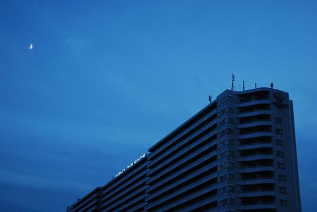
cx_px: 158
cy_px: 106
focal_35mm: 57
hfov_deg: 35.0
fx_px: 502
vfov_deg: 23.8
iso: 200
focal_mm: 38
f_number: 4.2
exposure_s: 1/60
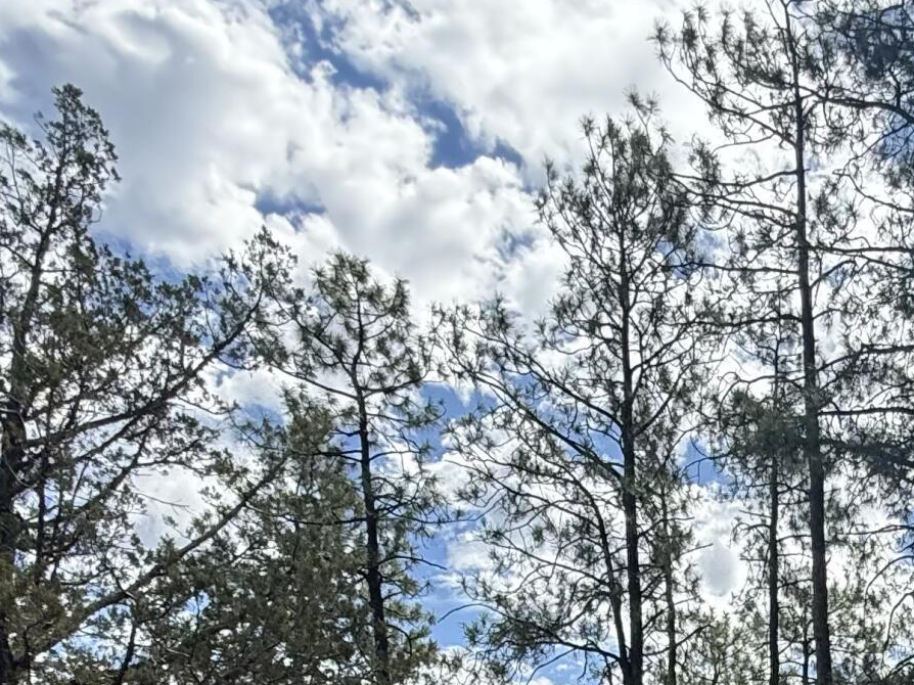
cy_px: 1024
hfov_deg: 35.7
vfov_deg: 24.2
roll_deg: +0.3
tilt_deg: -3.0
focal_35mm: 47
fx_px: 1241
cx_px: 954
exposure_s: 1/1033
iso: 64
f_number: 2.2
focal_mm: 2.22
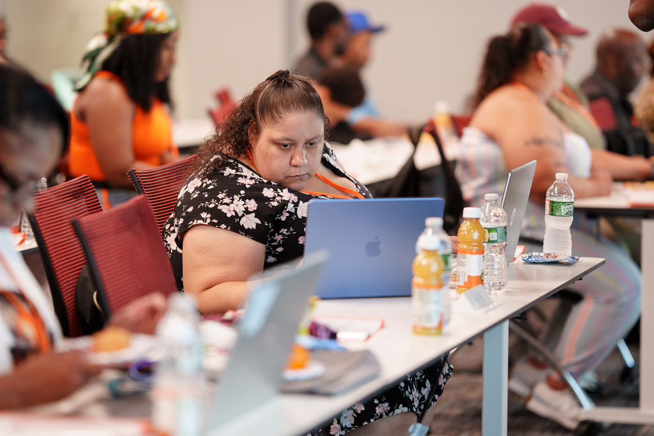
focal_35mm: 127
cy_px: 218
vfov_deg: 10.8
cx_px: 327
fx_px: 2307
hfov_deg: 16.1
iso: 800
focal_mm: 85
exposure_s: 1/320
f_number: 1.4
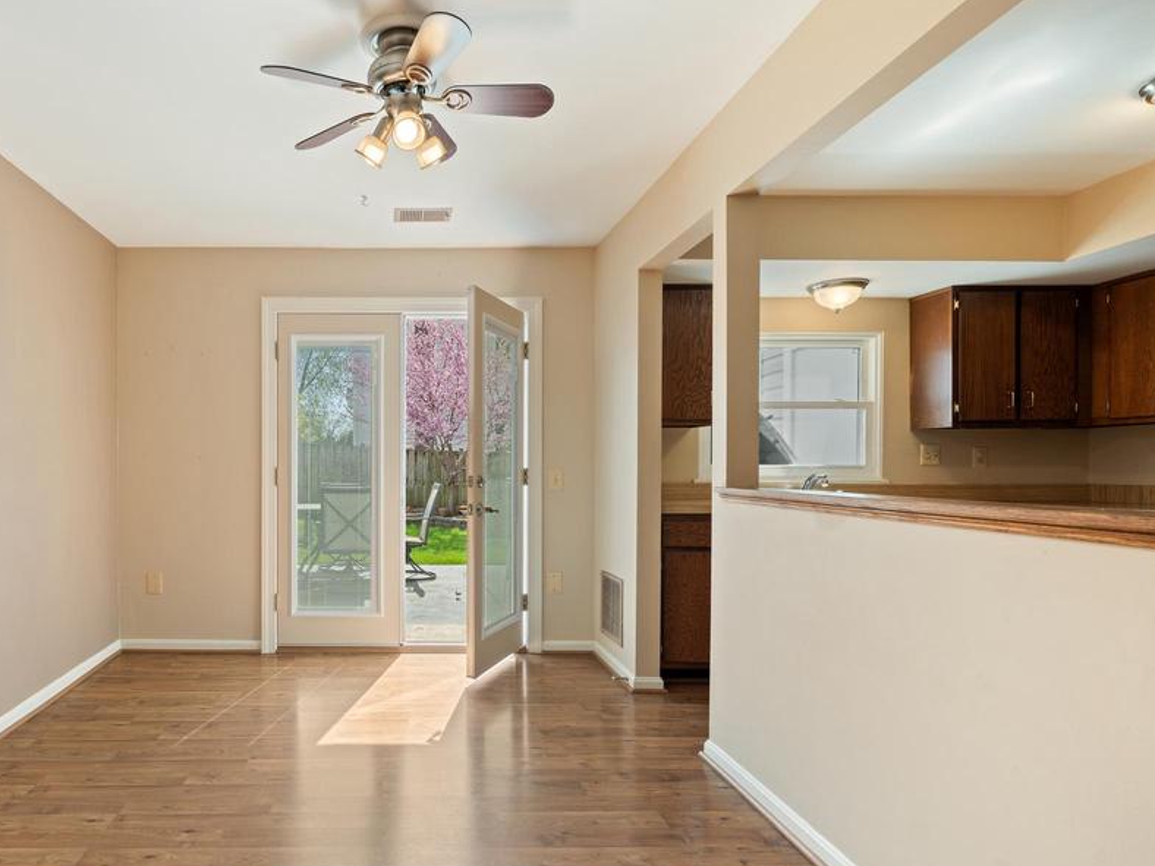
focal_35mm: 20
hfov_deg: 79.8
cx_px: 412
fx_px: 667
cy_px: 473
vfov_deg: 65.8
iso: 320
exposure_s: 1/20
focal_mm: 16
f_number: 7.1
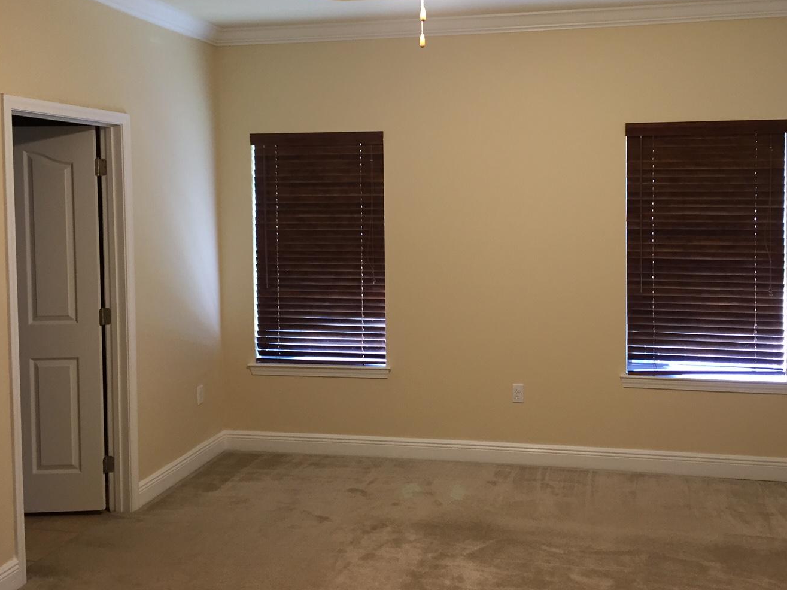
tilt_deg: -3.2
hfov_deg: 51.3
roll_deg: +0.5
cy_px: 229
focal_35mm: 36
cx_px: 433
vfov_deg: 39.4
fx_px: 818
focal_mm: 4.15
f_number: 2.2
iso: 100
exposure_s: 1/30
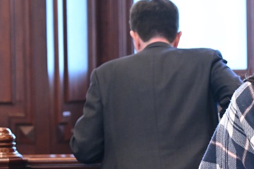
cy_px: 158
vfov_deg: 6.5
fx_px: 1488
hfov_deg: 9.6
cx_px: 303
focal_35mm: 211
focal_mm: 70
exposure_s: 1/80
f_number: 4.5
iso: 3200
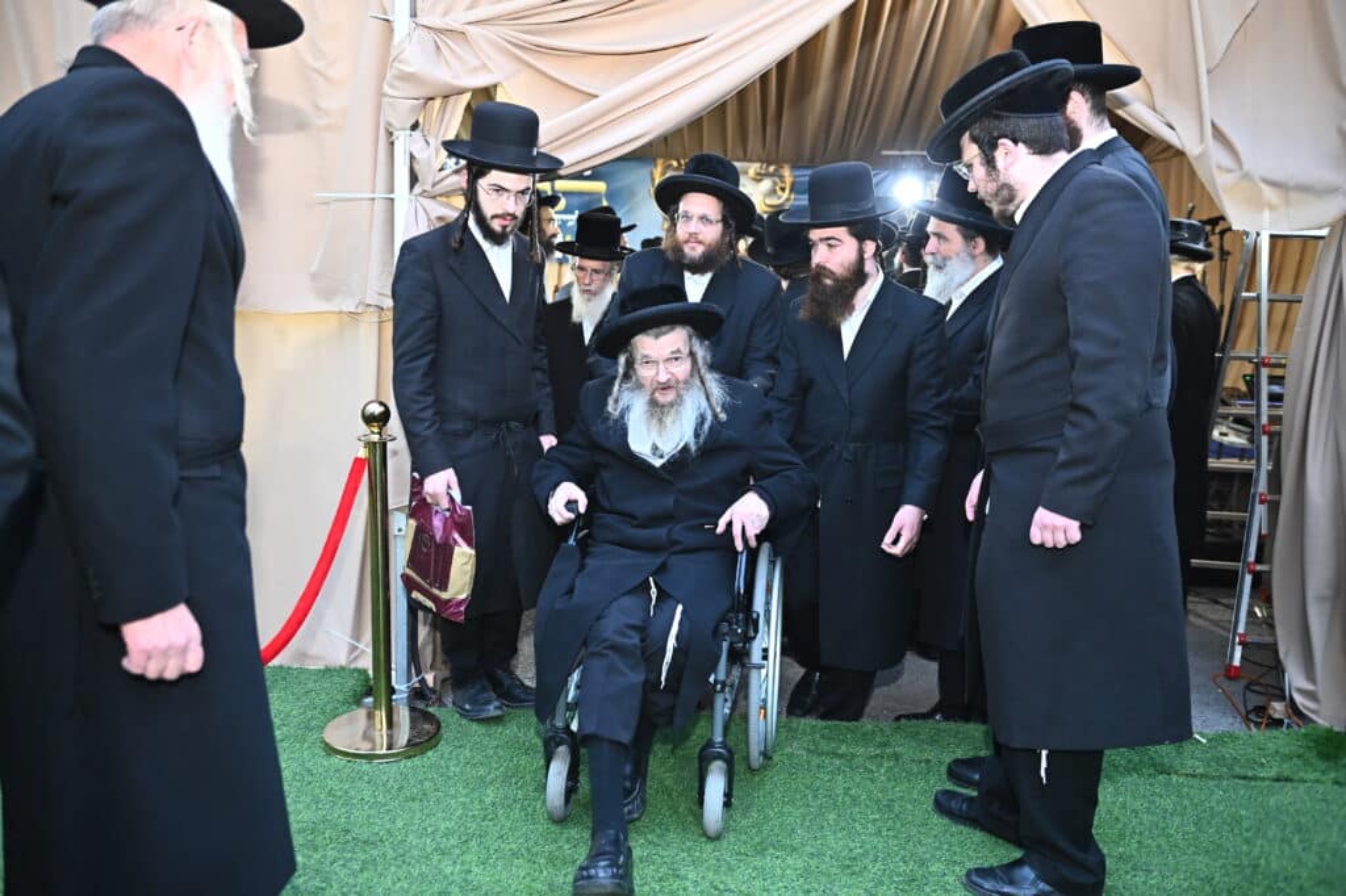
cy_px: 448
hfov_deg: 60.3
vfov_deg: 42.3
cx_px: 673
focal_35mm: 31
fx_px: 1159
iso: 2000
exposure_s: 1/200
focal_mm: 31
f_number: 3.2
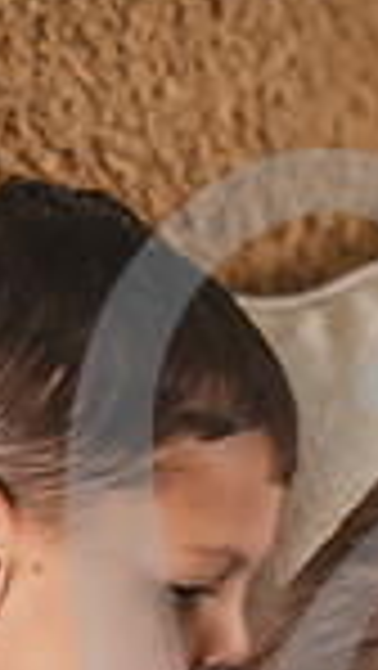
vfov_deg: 19.3
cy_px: 908
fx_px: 1797
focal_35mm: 101
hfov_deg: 12.0
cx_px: 216
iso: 1600
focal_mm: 32
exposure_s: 1/200
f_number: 2.8
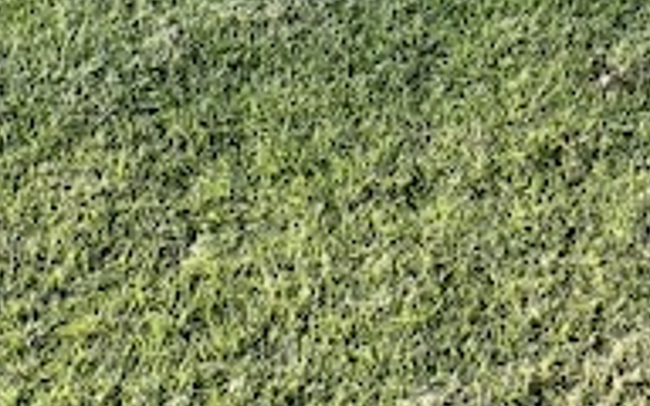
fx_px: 1931
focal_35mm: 109
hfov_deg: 17.7
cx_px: 873
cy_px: -1032
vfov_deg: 8.6
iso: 800
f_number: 8
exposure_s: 1/500
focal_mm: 10.5
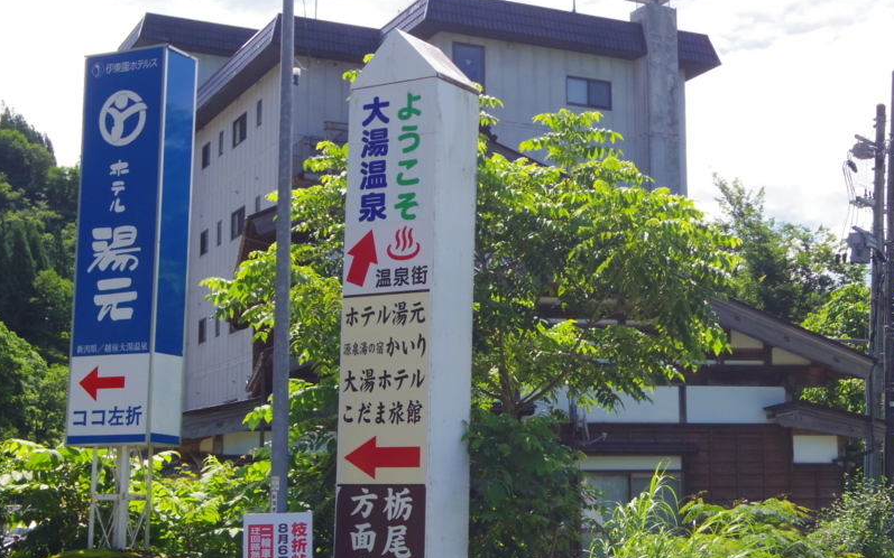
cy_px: 328
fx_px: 1559
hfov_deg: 31.8
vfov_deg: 20.3
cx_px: 569
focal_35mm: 64
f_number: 4
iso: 250
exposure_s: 1/1250
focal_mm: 8.5
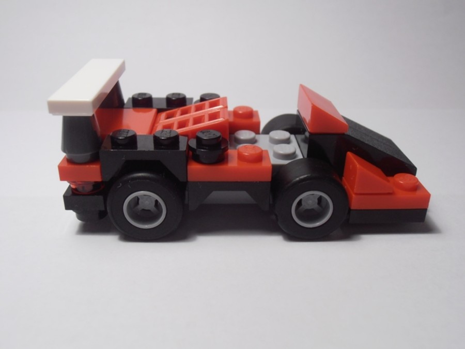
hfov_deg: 50.1
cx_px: 232
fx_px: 497
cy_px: 174
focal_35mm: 37
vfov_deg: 38.7
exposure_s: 1/50
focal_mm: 6.61
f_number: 3.9
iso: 80
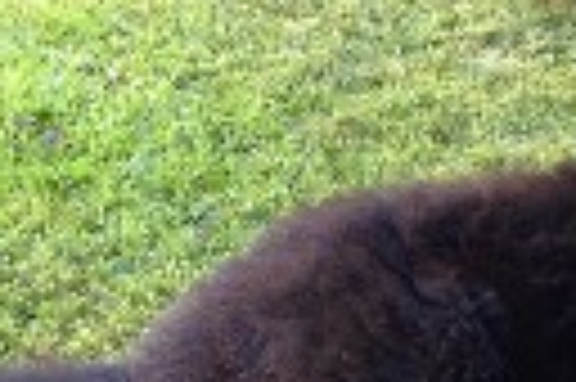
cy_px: 422
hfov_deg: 18.8
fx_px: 1598
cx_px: 774
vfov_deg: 13.4
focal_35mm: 100
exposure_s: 1/40
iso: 64
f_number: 2.4
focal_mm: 4.28
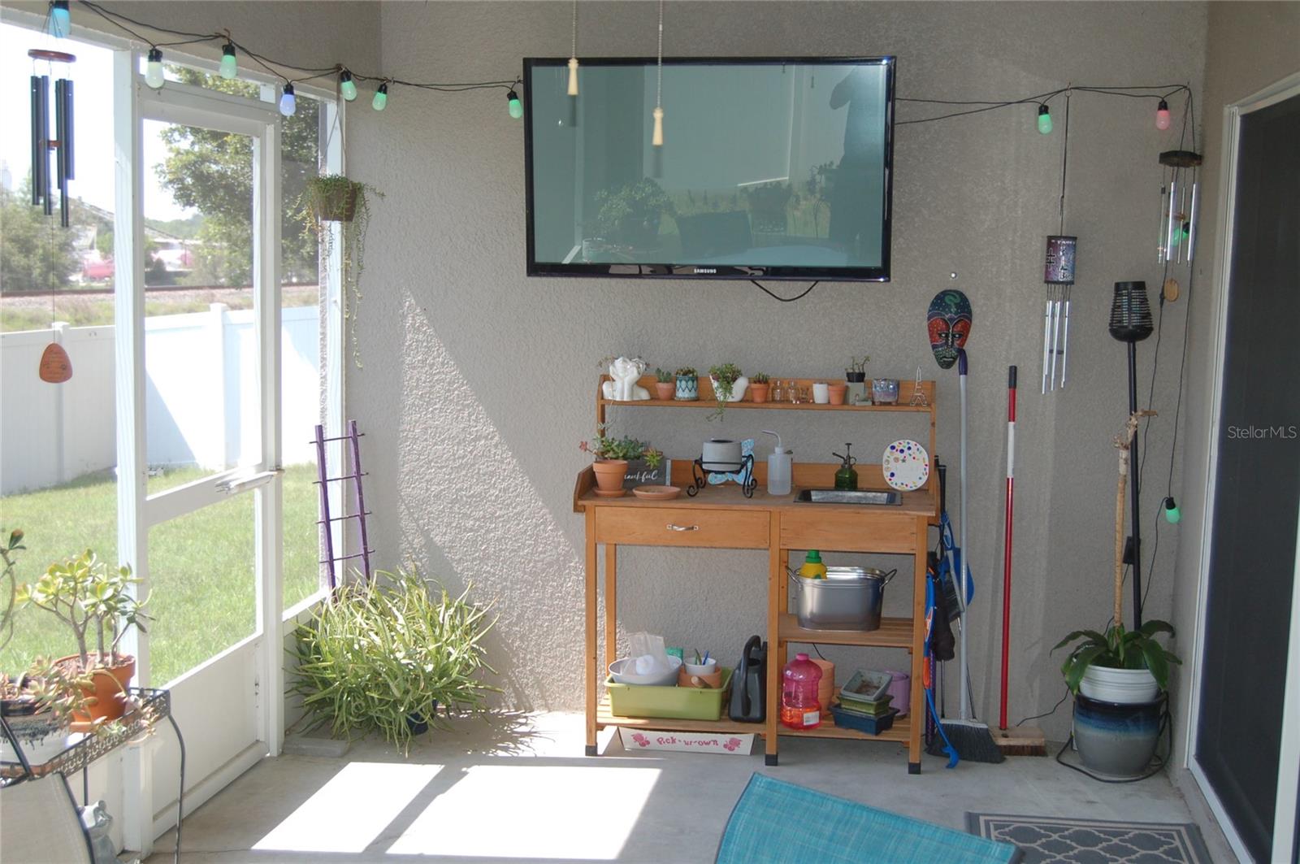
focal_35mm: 57
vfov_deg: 23.7
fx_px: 2056
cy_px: 432
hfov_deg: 35.1
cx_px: 650
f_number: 5
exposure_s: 1/250
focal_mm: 38
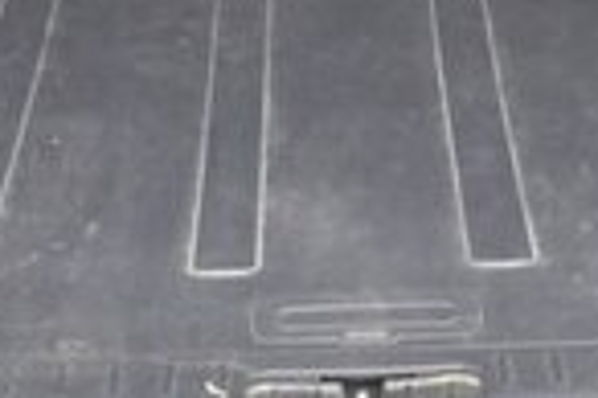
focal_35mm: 149
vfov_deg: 8.8
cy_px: -312
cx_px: 405
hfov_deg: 13.8
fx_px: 2472
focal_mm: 22
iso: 1250
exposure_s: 1/80
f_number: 9
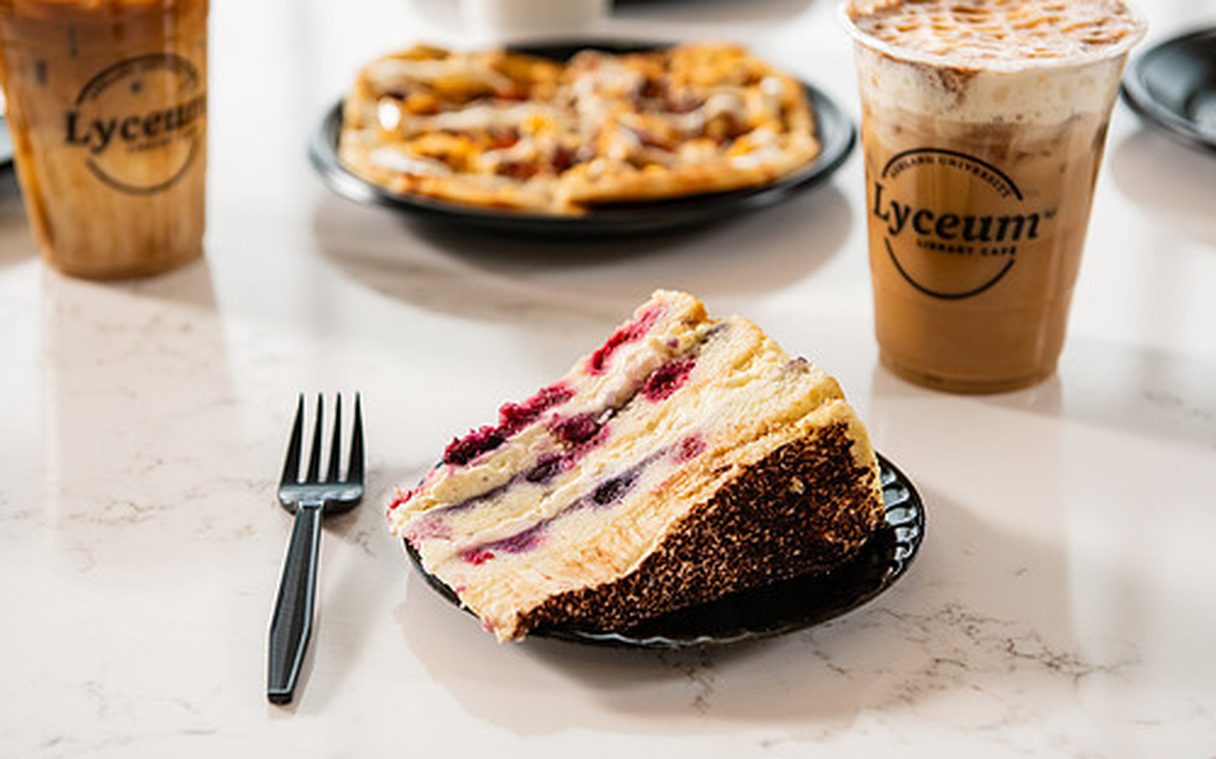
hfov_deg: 29.0
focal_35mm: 71
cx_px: 596
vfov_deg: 18.3
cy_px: 352
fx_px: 2352
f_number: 4
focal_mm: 60
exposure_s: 1/200
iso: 400
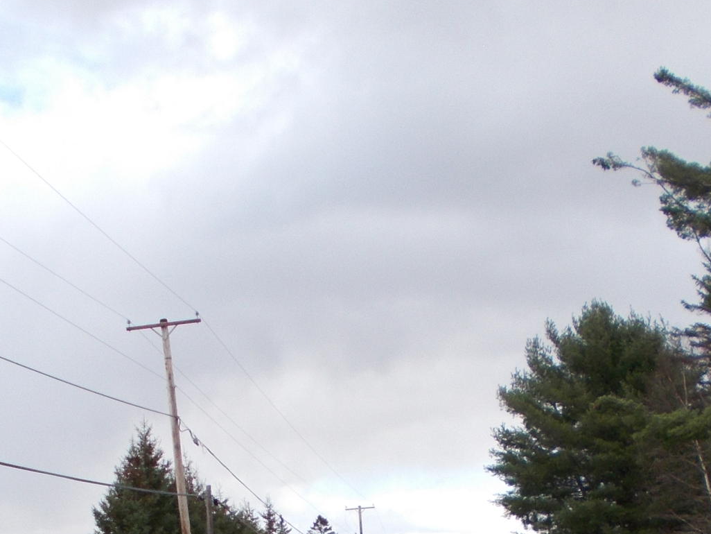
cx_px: 346
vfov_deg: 18.3
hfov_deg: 25.7
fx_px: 1561
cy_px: 664
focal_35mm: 76
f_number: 3.2
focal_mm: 4.6
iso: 80
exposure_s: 1/320
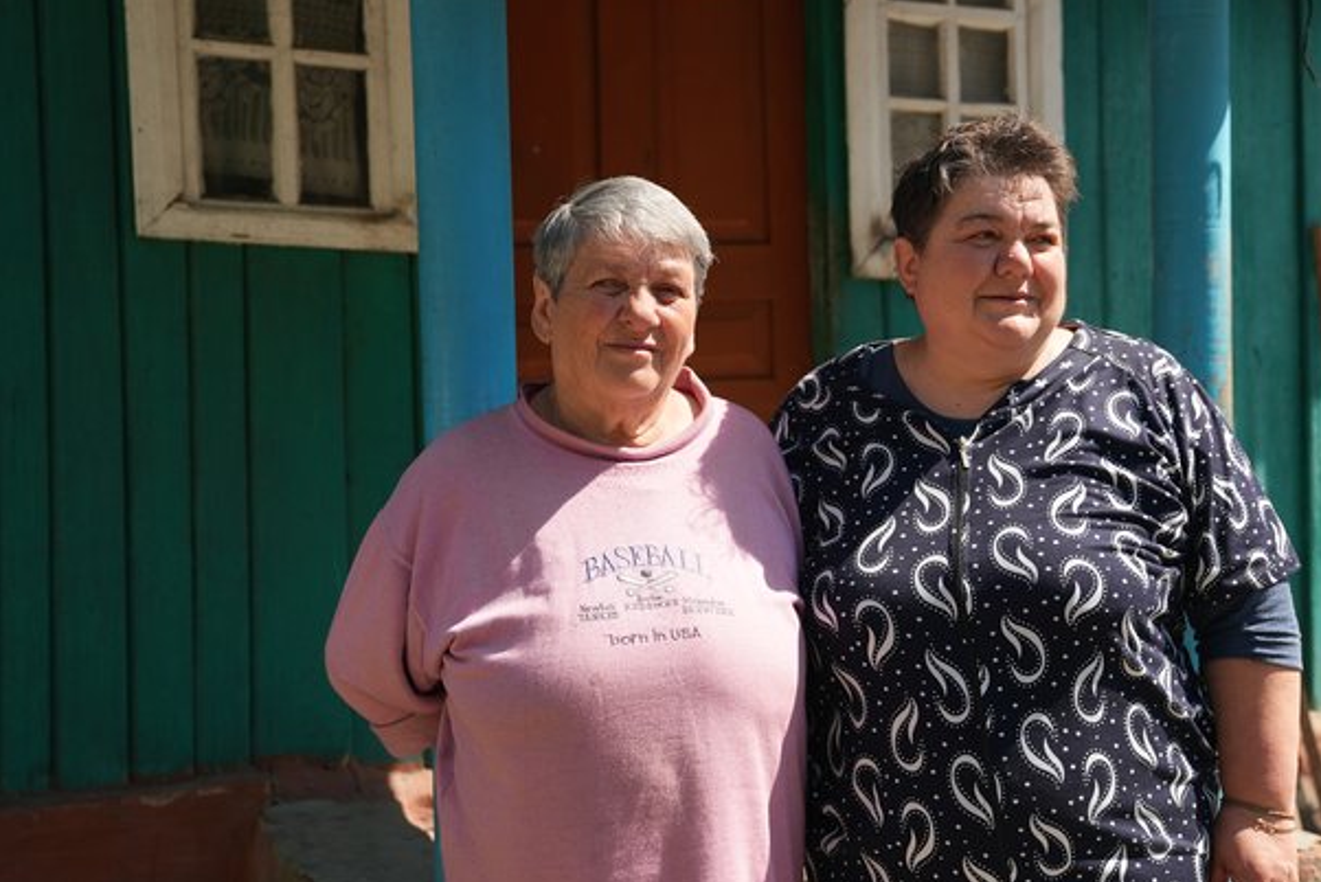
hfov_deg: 40.2
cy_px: 475
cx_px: 788
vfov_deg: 27.5
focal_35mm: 49
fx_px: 1799
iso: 80
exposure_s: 1/250
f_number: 3.5
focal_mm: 41
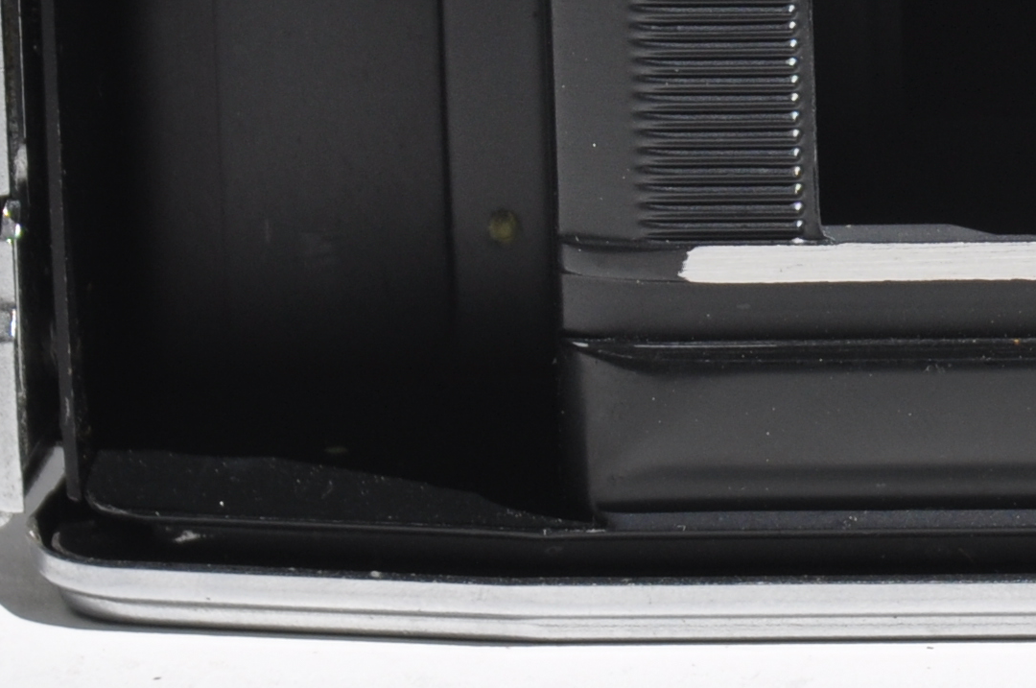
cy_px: 44
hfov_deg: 3.6
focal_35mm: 566
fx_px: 16266
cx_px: 1288
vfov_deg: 2.4
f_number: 7.1
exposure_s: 1/800
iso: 200
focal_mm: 95
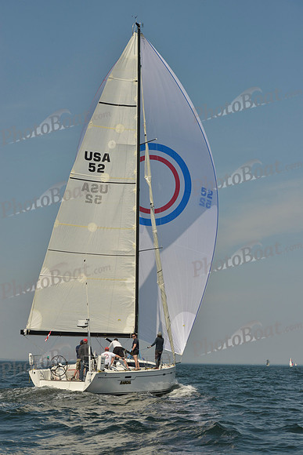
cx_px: 152
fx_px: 946
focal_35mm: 75
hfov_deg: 18.2
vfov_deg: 27.0
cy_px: 228
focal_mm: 75
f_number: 10
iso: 200
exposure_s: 1/1250
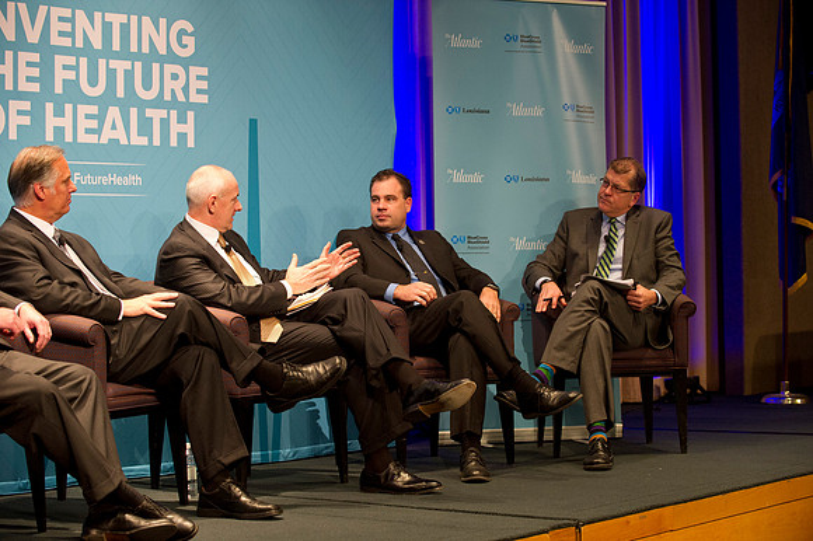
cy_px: 270
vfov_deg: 16.6
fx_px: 1851
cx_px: 406
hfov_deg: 24.8
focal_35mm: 82
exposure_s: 1/100
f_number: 3.5
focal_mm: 82
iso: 2500
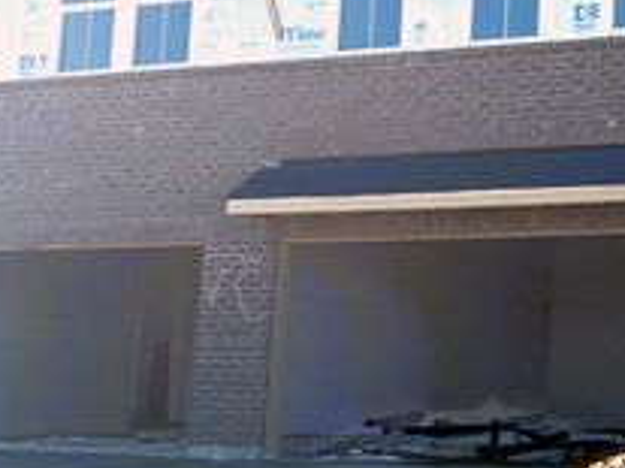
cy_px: 83
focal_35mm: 92
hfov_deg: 20.1
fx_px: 1660
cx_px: 731
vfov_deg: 15.9
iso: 50
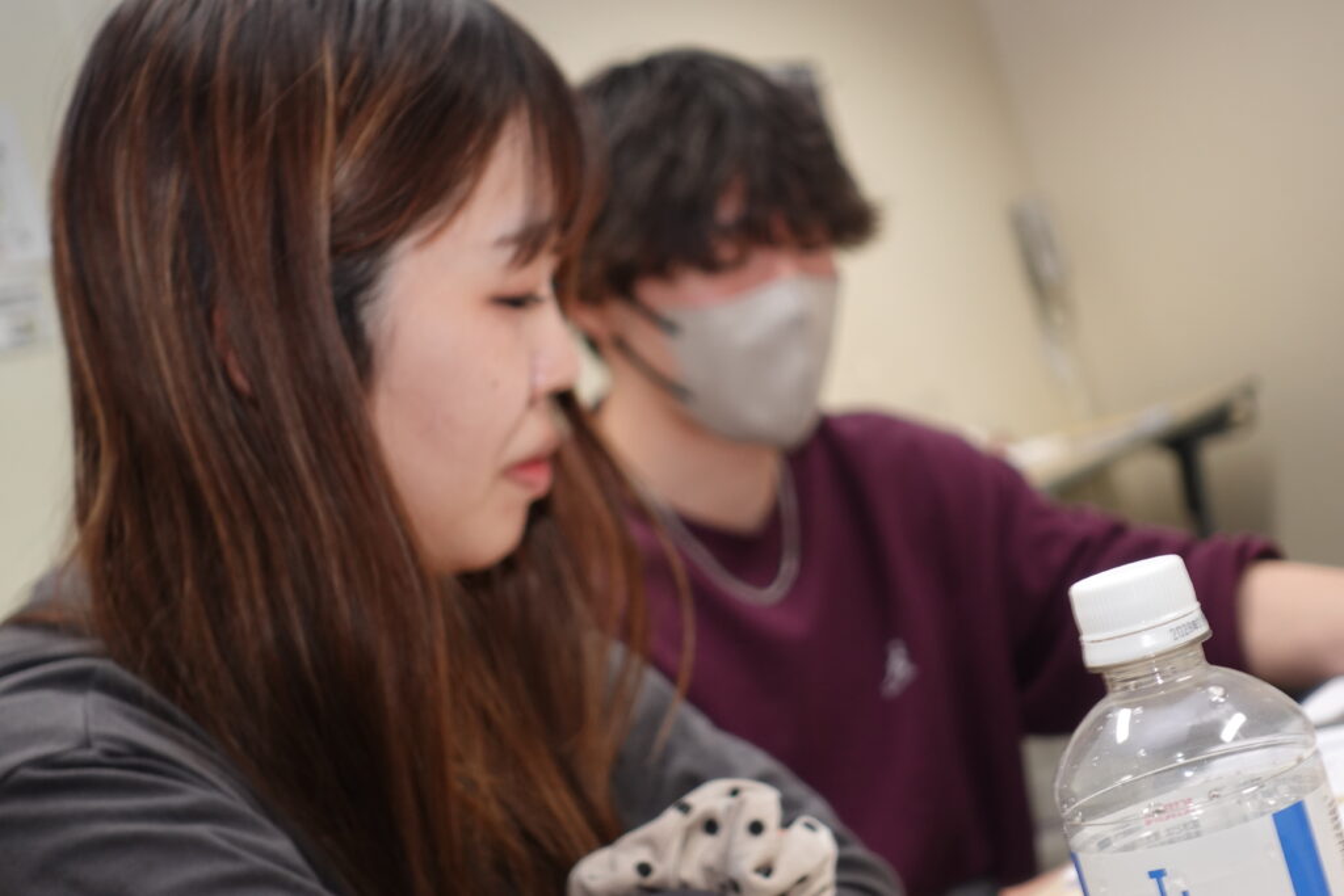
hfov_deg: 28.8
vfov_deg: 19.5
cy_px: 448
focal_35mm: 70
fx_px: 2614
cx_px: 672
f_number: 2.8
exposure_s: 1/80
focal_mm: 25.7
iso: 400
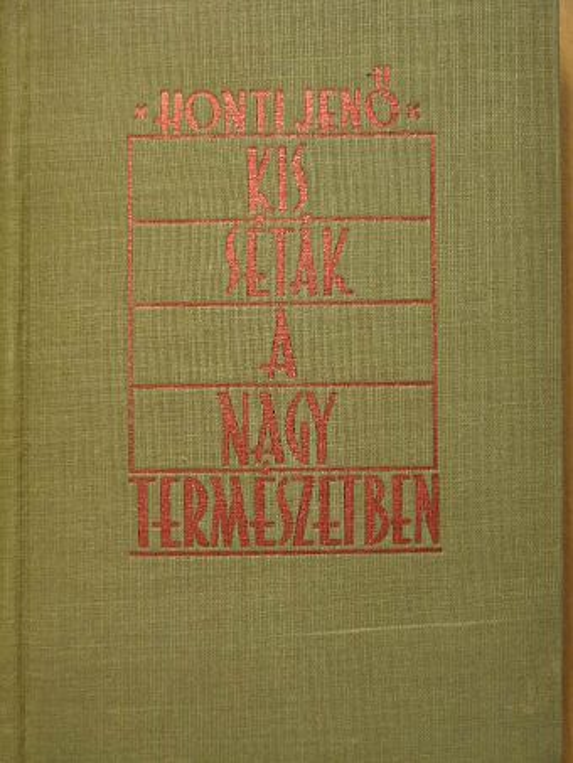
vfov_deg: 24.7
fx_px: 1743
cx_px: 286
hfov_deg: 18.7
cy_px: 382
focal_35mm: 79
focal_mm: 13.2
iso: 160
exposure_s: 1/30.3
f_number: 3.5
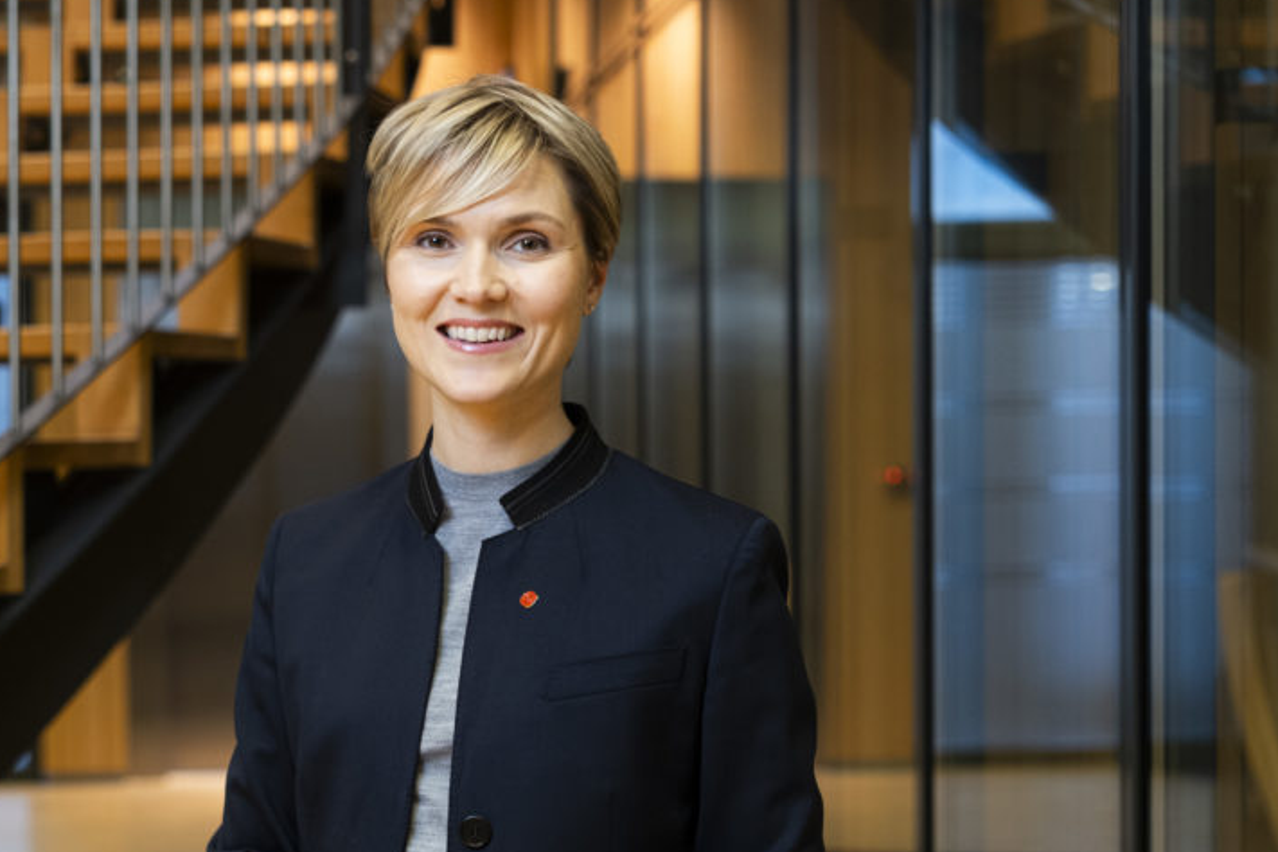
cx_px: 476
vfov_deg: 18.9
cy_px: 515
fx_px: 2556
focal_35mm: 72
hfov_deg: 28.0
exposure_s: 1/125
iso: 640
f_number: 2
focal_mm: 33
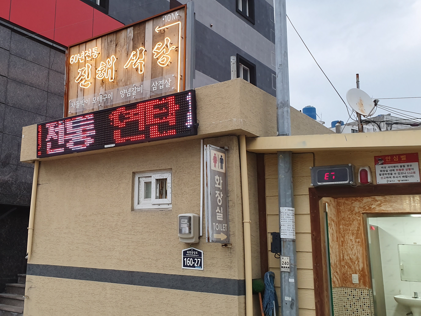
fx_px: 462
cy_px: 125
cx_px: 117
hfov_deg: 47.6
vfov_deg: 37.6
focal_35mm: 38
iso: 200
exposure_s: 1/60
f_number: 2.4
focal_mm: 4.32
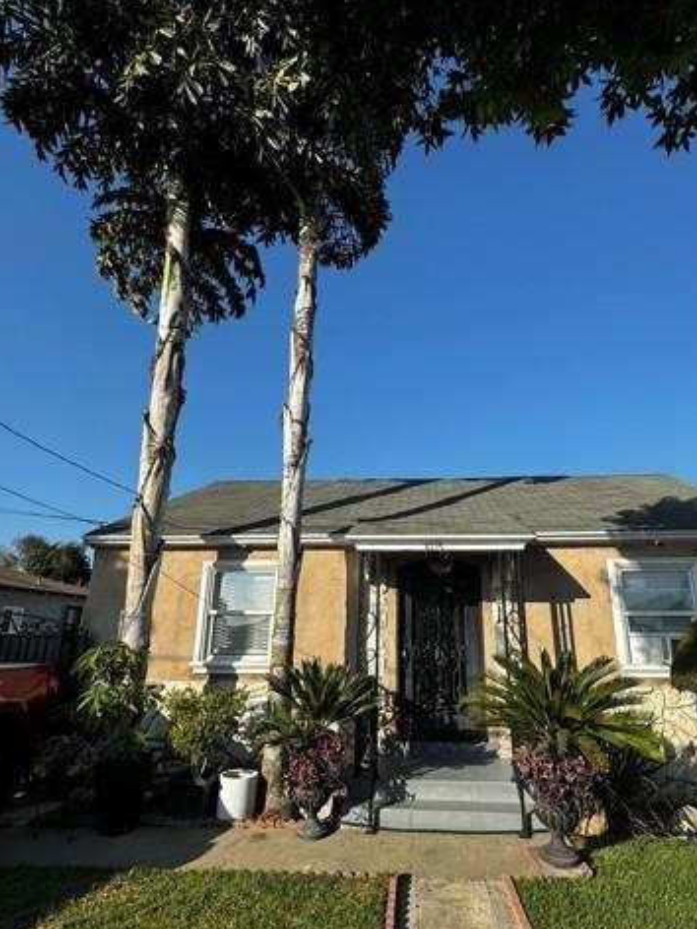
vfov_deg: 84.5
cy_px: 498
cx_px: 392
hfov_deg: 68.4
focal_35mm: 19
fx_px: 510
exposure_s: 1/1789
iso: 50
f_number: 2.2
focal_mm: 2.22
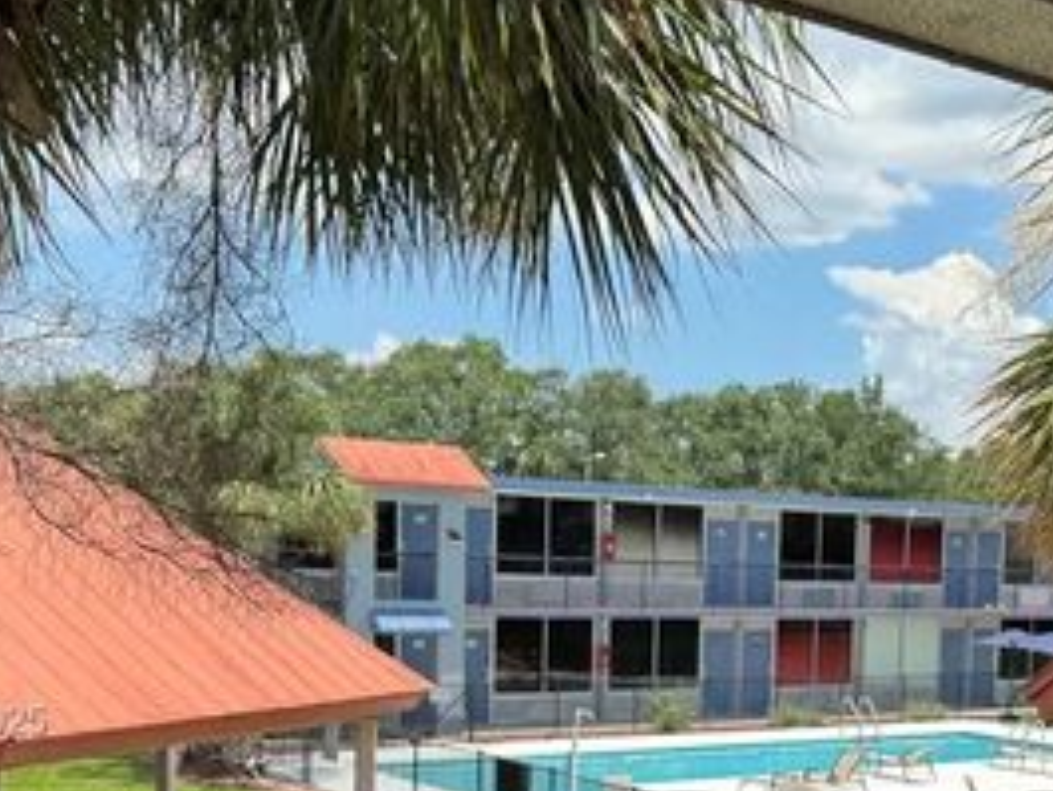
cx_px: 823
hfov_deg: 32.4
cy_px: 723
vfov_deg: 24.5
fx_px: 1765
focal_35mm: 58
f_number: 1.78
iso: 80
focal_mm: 6.76
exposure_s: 1/2833
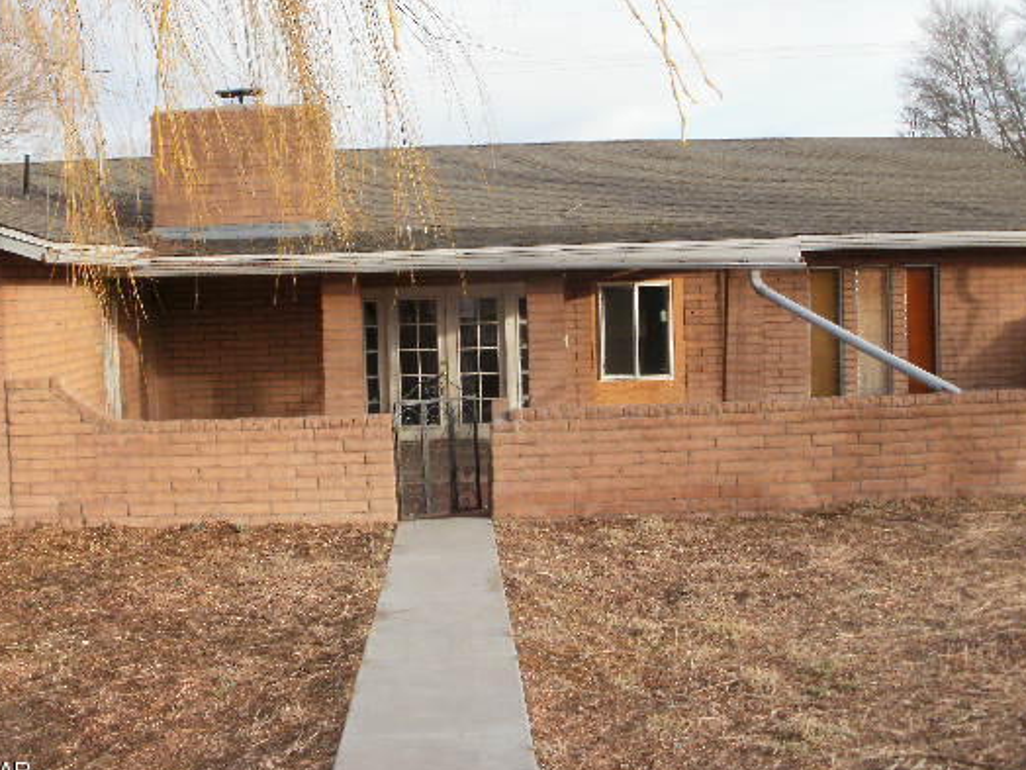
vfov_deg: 32.8
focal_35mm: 44
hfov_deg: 42.9
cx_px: 488
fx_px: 1304
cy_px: 341
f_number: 5.6
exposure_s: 1/160
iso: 100
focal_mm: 6.3
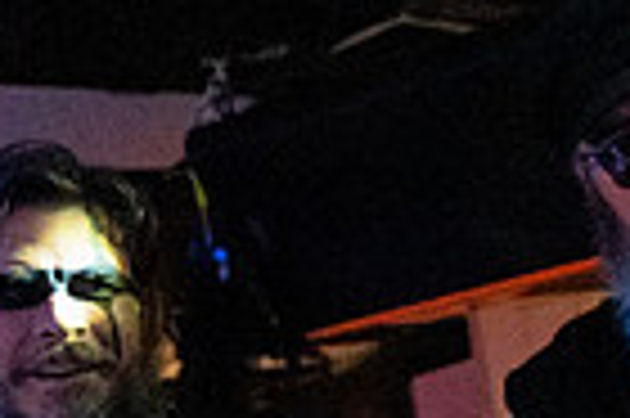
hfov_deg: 25.1
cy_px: 373
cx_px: 770
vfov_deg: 18.6
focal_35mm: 72
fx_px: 1259
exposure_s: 1/160
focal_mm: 14
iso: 3200
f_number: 2.8
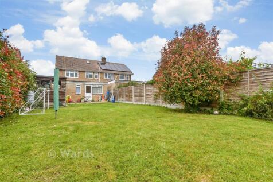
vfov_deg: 77.3
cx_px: 136
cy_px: 91
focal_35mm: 15
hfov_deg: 100.4
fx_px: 114
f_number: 8
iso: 160
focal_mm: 10
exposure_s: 1/320
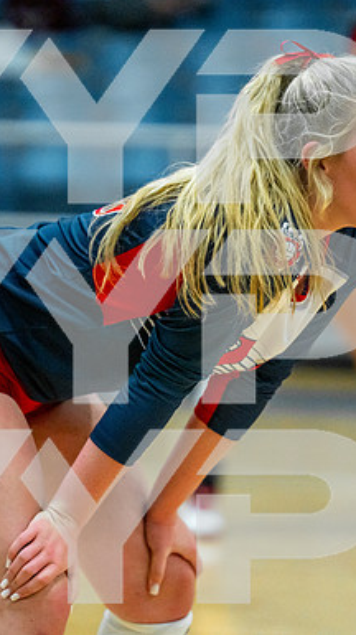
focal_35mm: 316
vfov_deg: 6.8
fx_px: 5314
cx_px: 170
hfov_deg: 3.8
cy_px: 318
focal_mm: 200
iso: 2000
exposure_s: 1/1600
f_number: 2.8
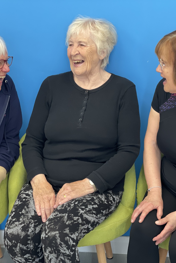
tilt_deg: -18.8
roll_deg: -0.4
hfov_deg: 18.7
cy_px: 132
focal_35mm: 73
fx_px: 535
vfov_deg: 27.7
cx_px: 77
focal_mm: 6
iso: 160
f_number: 2
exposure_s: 1/100
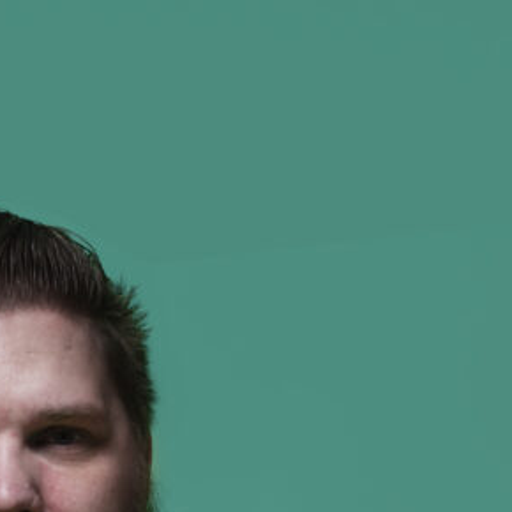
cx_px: 30
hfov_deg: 16.3
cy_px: 761
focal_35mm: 105
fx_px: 1757
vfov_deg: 15.4
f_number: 10
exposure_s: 1/125
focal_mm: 35
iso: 200
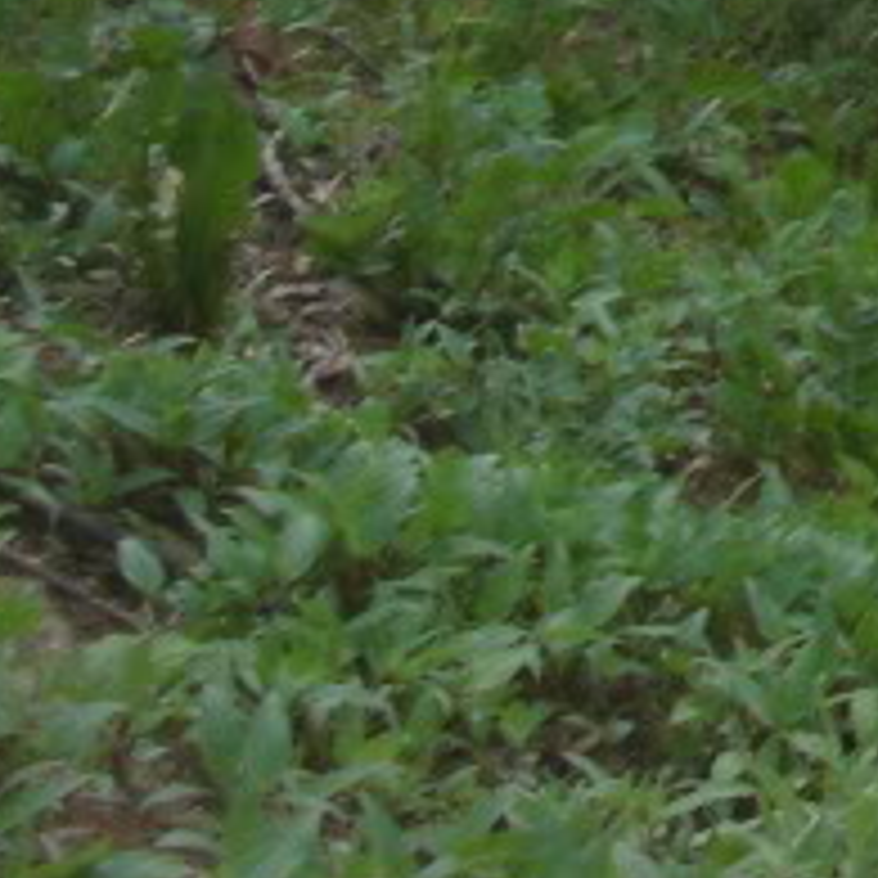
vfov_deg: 9.9
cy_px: -720
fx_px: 4792
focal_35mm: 167
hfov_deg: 9.4
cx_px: 2058
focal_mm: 6.3
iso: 50
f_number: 2.8
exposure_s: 1/250
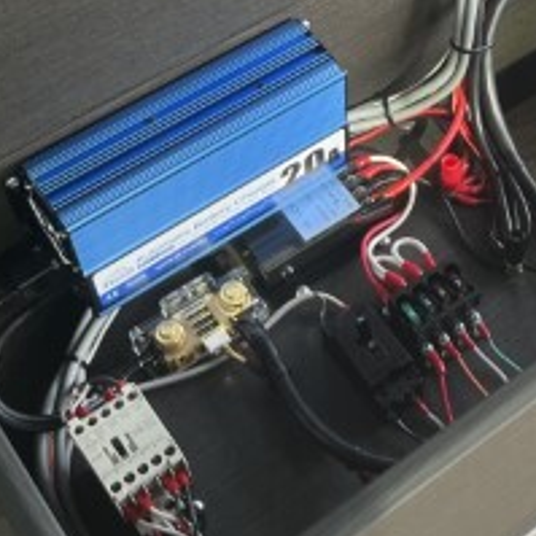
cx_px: 458
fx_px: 1296
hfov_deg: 22.9
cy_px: 121
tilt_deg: -54.3
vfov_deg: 23.1
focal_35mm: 74
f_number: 1.6
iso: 40
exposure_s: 1/122
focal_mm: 5.1
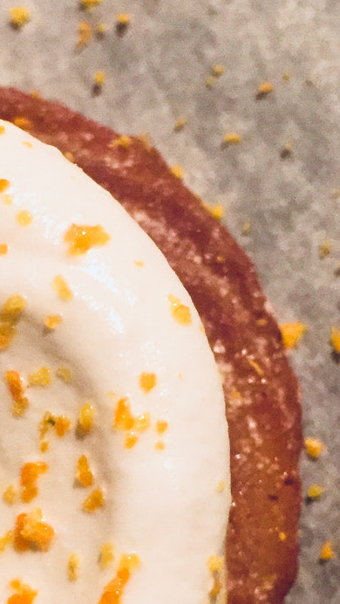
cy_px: 372
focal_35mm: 73
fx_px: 1168
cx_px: 121
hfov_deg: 16.5
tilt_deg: -70.1
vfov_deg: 28.9
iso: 250
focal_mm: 4.15
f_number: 2.2
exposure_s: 1/25
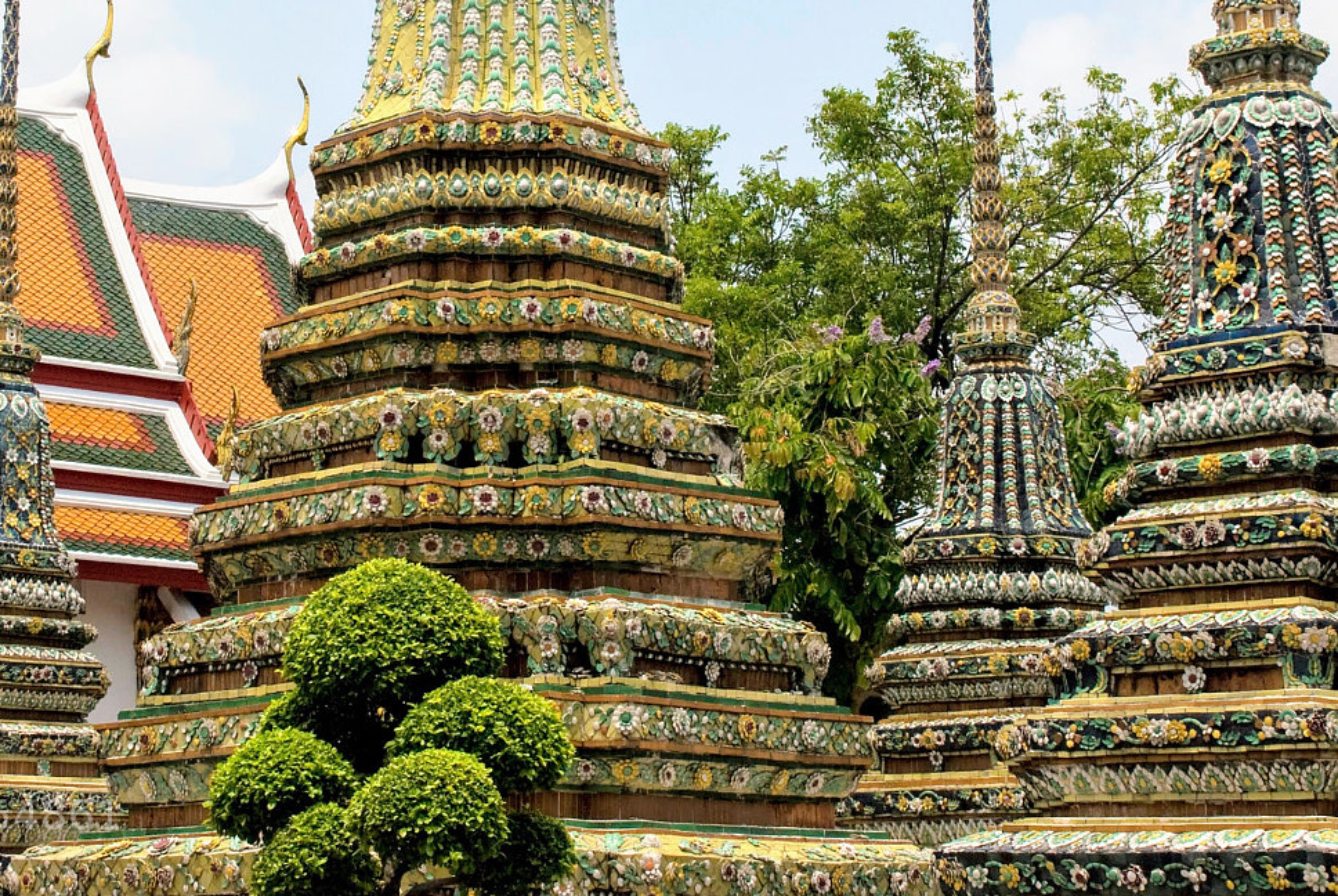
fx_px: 2859
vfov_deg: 17.7
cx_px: 503
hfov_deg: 26.3
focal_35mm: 77
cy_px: 183
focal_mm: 31
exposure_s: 1/400
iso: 160
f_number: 10
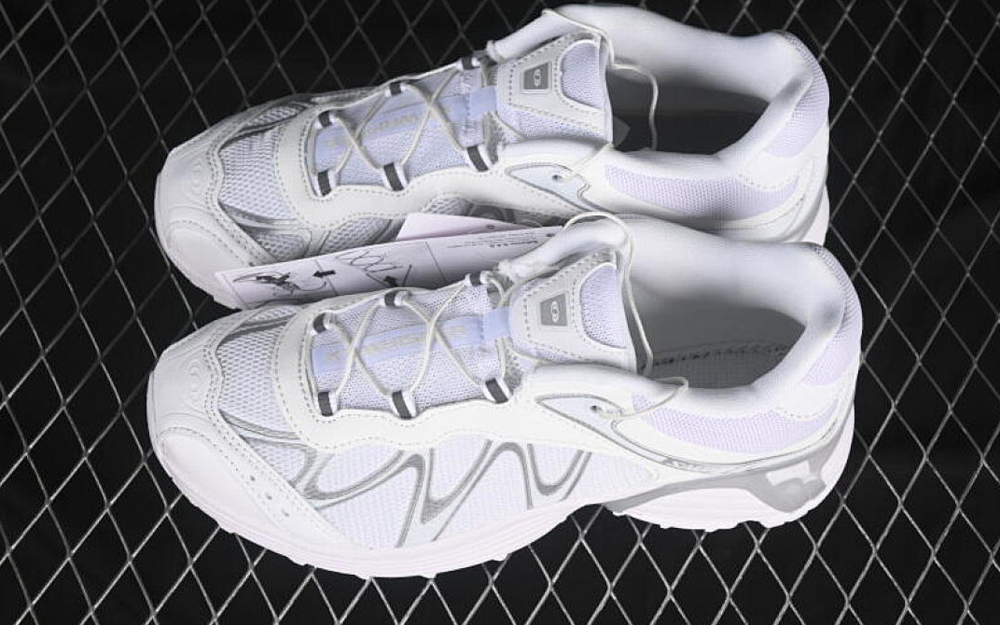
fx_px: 2098
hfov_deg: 26.8
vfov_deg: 16.9
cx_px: 502
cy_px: 293
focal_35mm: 77
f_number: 7.1
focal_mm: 50
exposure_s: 1/80
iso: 160
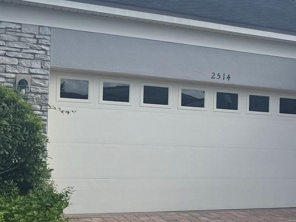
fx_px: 590
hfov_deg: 25.3
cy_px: 141
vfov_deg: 21.2
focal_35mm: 69
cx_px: 358
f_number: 1.78
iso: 80
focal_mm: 6.76
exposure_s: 1/4950
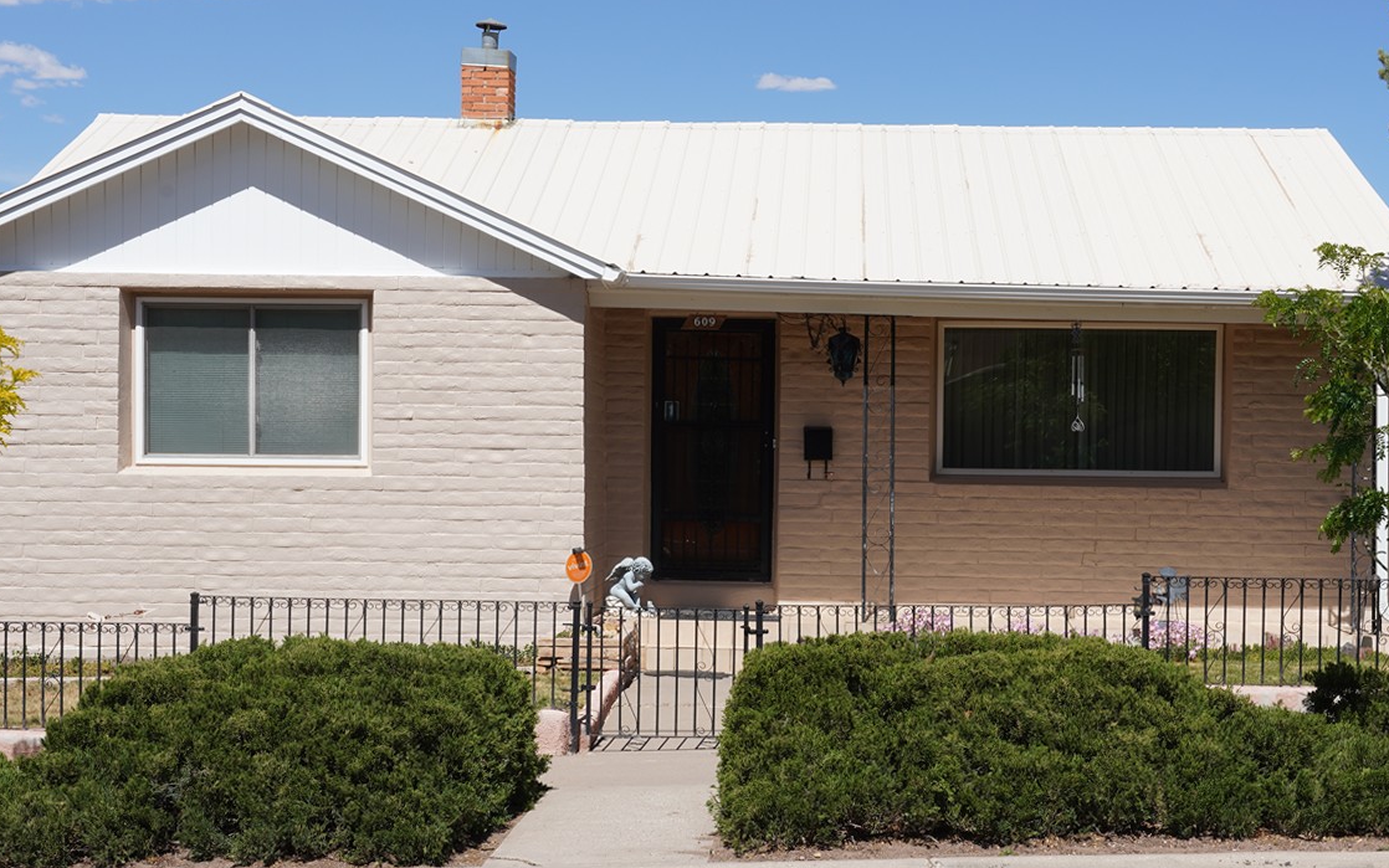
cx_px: 810
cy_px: 505
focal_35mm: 62
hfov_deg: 32.9
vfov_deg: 20.9
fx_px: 2347
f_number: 16
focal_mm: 34
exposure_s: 1/100
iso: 100
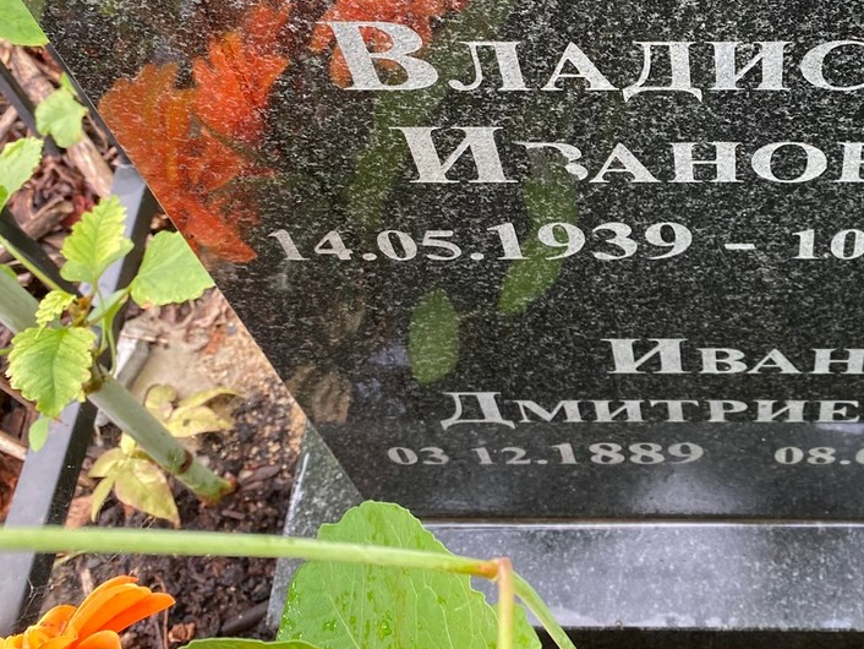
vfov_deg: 26.9
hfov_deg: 34.6
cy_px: 118
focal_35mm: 53
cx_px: 736
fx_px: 1323
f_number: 1.8
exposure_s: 1/122
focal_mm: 4.25
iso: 100
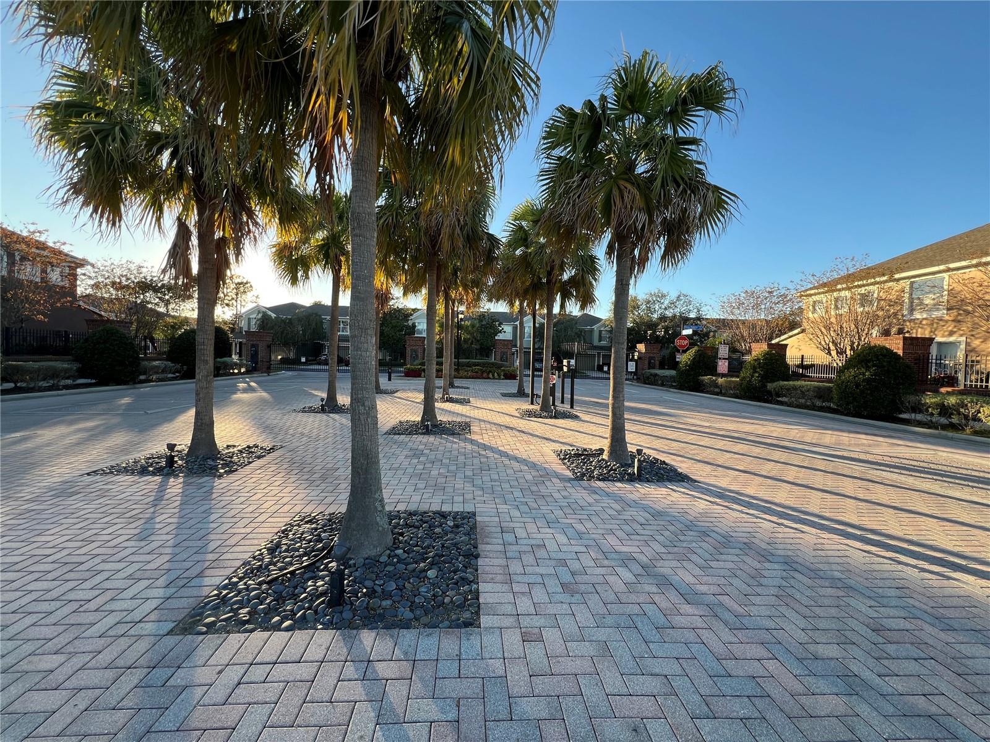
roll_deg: -1.5
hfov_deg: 106.2
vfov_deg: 89.9
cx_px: 495
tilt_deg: -1.9
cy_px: 371
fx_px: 372
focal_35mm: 13
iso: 32
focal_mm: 1.57
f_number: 1.8
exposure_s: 1/252
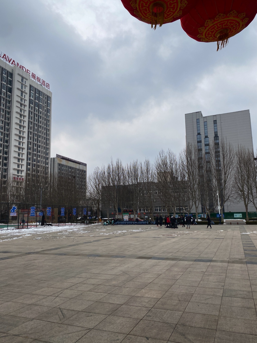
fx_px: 257
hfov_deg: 53.1
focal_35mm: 26
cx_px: 128
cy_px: 172
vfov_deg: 67.3
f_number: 1.8
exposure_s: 1/2315
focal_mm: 4.25
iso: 32
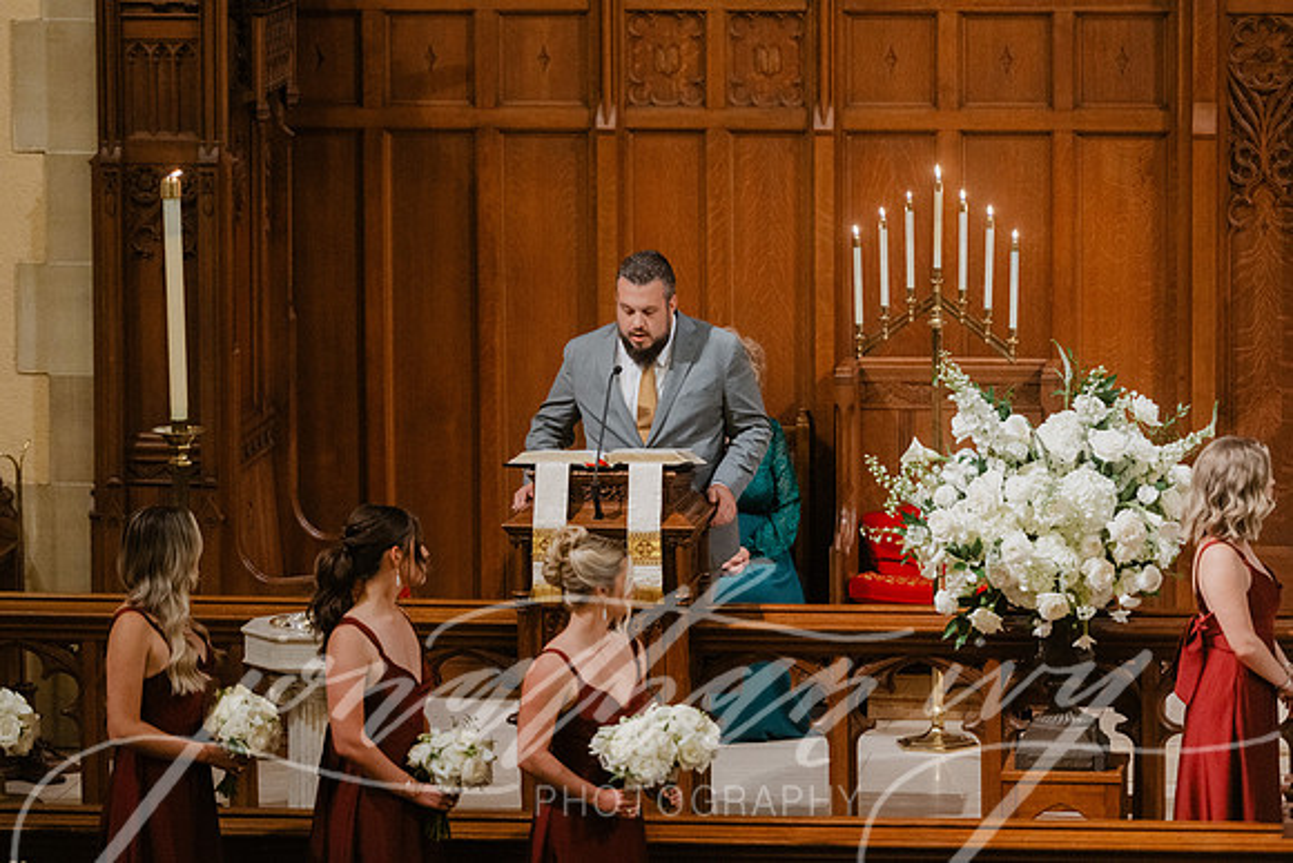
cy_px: 432
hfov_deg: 10.3
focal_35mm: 200
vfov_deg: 6.9
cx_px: 646
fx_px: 7185
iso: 4000
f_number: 2.8
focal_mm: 200
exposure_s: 1/160
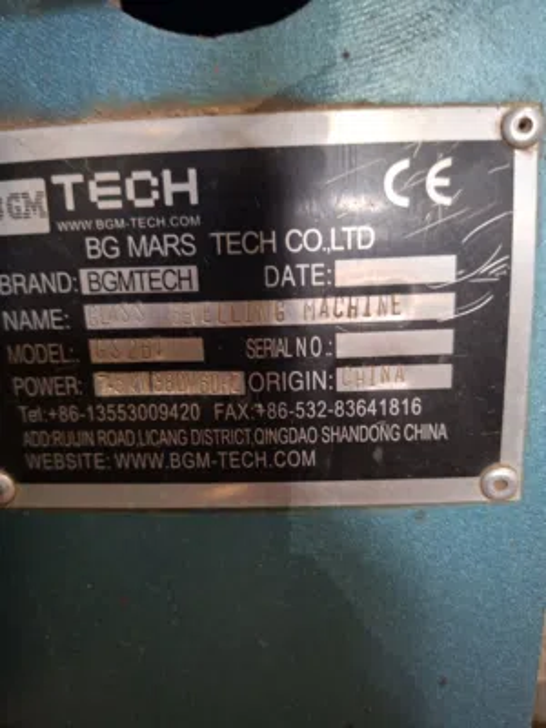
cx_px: 273
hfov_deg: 58.9
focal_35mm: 23
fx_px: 484
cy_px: 364
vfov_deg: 73.9
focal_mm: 5.54
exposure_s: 1/25
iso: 800
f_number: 1.8
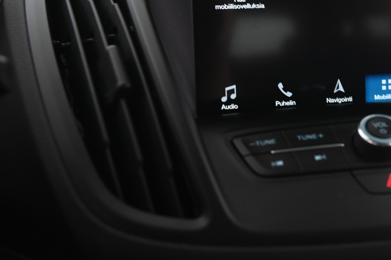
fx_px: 706
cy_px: 57
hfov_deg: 29.9
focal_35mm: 65
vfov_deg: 20.7
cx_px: 336
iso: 1250
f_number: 4
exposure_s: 1/13
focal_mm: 34
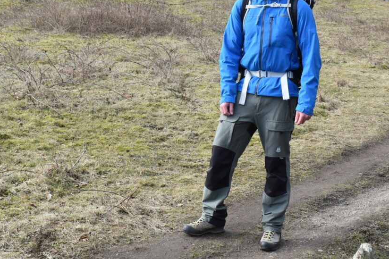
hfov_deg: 42.0
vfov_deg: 28.9
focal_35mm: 47
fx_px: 504
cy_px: 133
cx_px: 232
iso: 200
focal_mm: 25
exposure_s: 1/250
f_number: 7.1
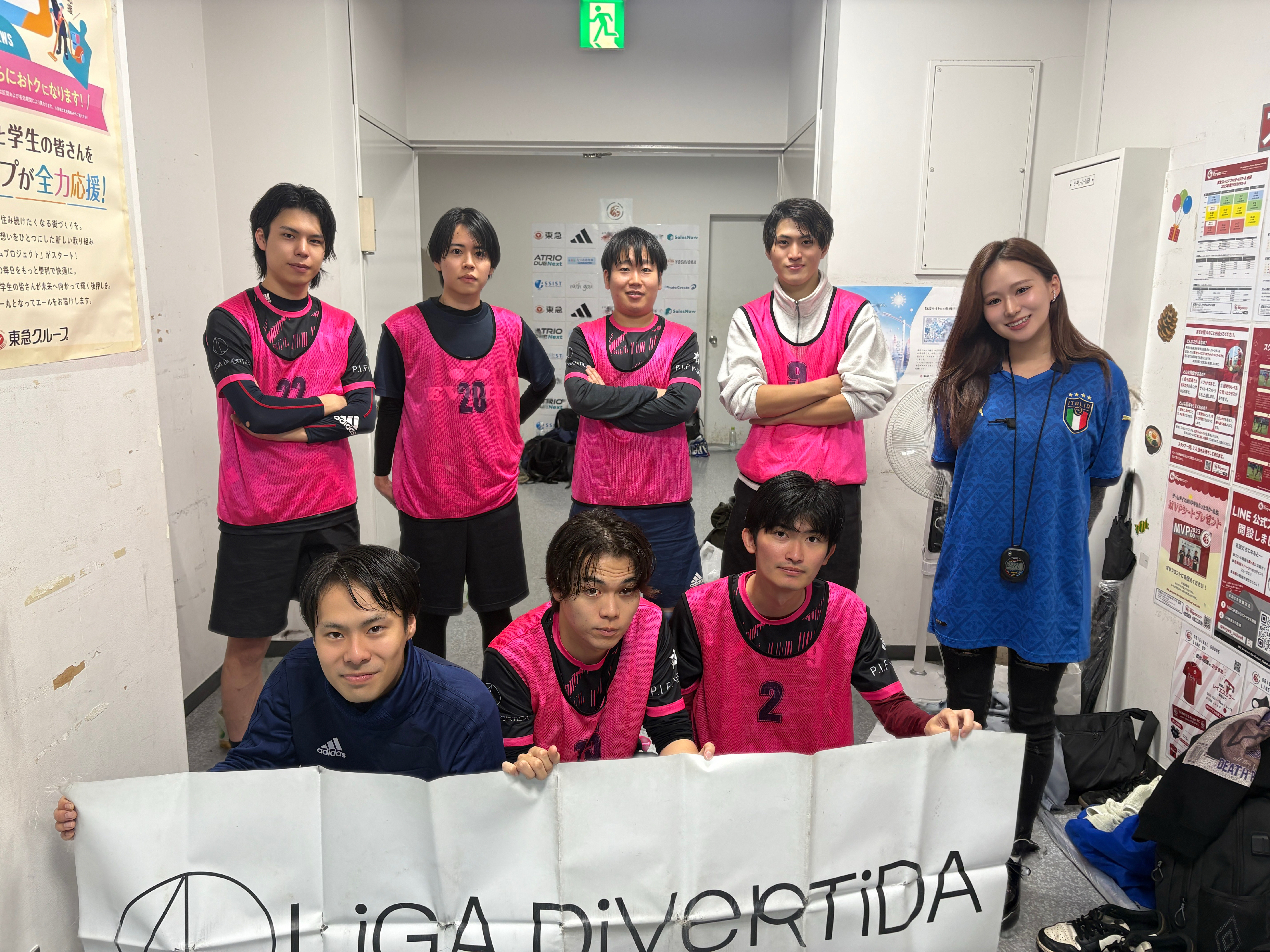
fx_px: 954
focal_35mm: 26
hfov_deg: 67.3
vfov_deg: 53.1
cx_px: 635
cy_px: 476
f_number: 1.6
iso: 100
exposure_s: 1/100
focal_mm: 5.96
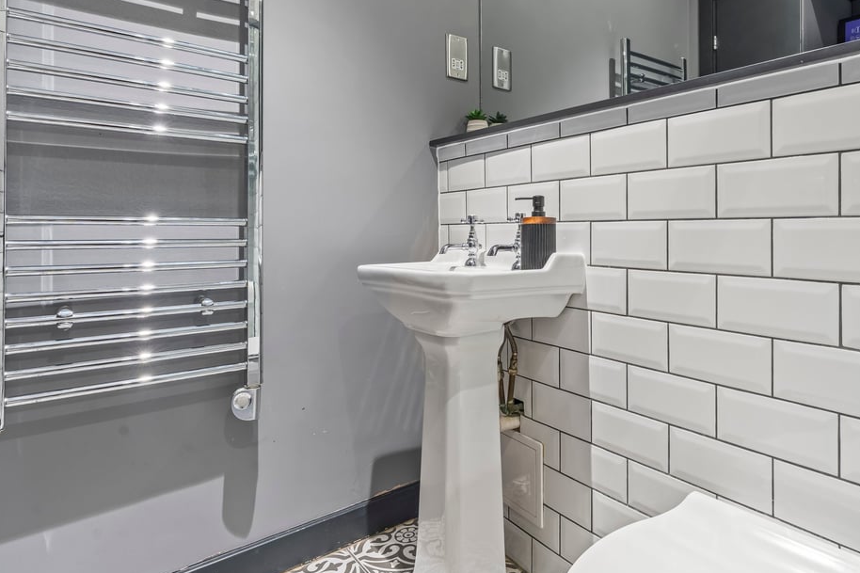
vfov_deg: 59.0
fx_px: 502
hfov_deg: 80.3
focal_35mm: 21
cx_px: 513
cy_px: 231
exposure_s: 5
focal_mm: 16
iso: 250
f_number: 9
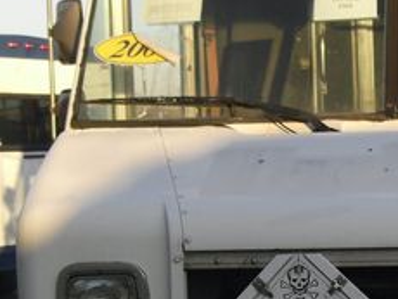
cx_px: 386
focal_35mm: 100
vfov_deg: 14.7
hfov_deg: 19.1
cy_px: 233
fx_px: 1151
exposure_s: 1/80
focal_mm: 6.3
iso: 100
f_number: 7.8
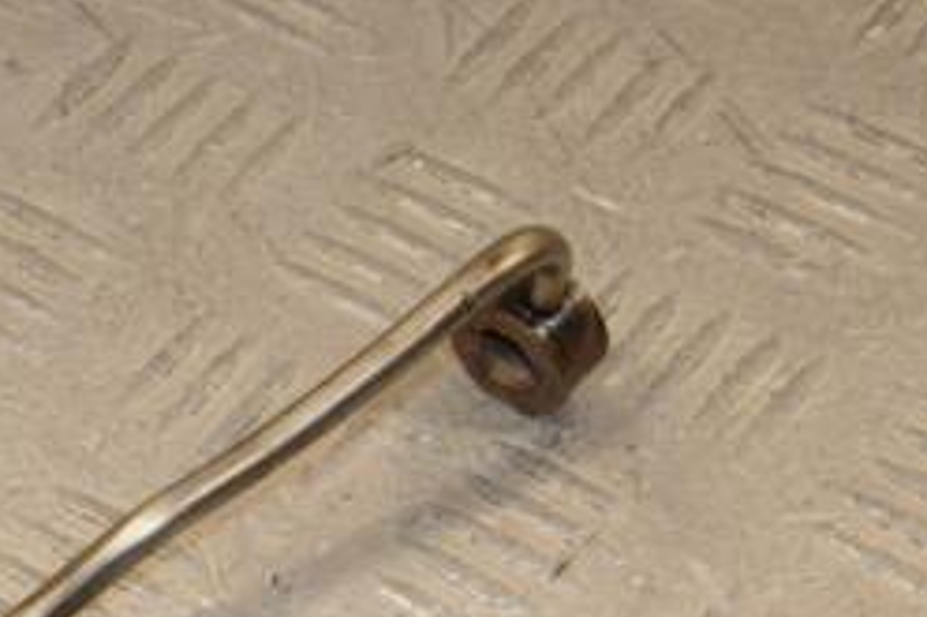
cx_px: -112
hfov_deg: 9.1
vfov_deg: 6.1
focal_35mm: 225
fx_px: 5790
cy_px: 325
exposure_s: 1/200
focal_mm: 62
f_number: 9
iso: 800
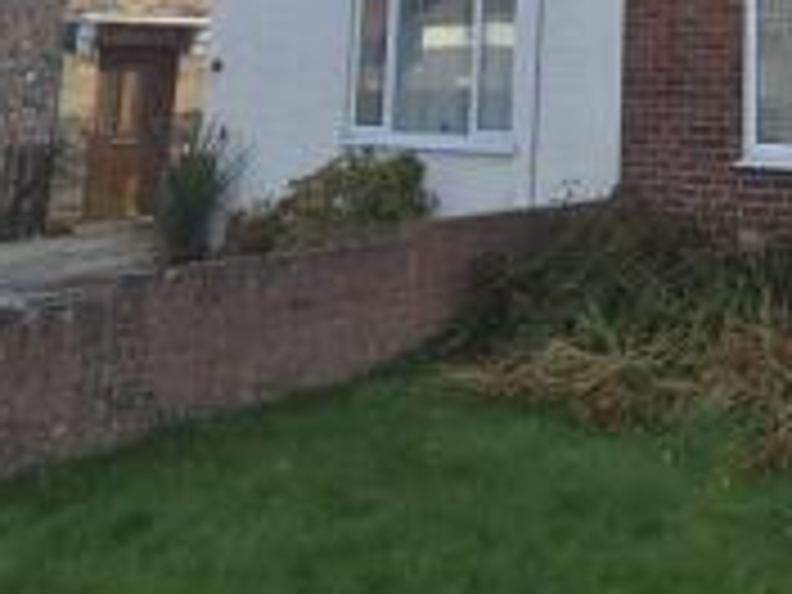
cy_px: -97
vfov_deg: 29.5
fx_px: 984
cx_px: 853
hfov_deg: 37.4
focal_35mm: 43
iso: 50
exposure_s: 1/2160
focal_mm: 2.2
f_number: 2.2
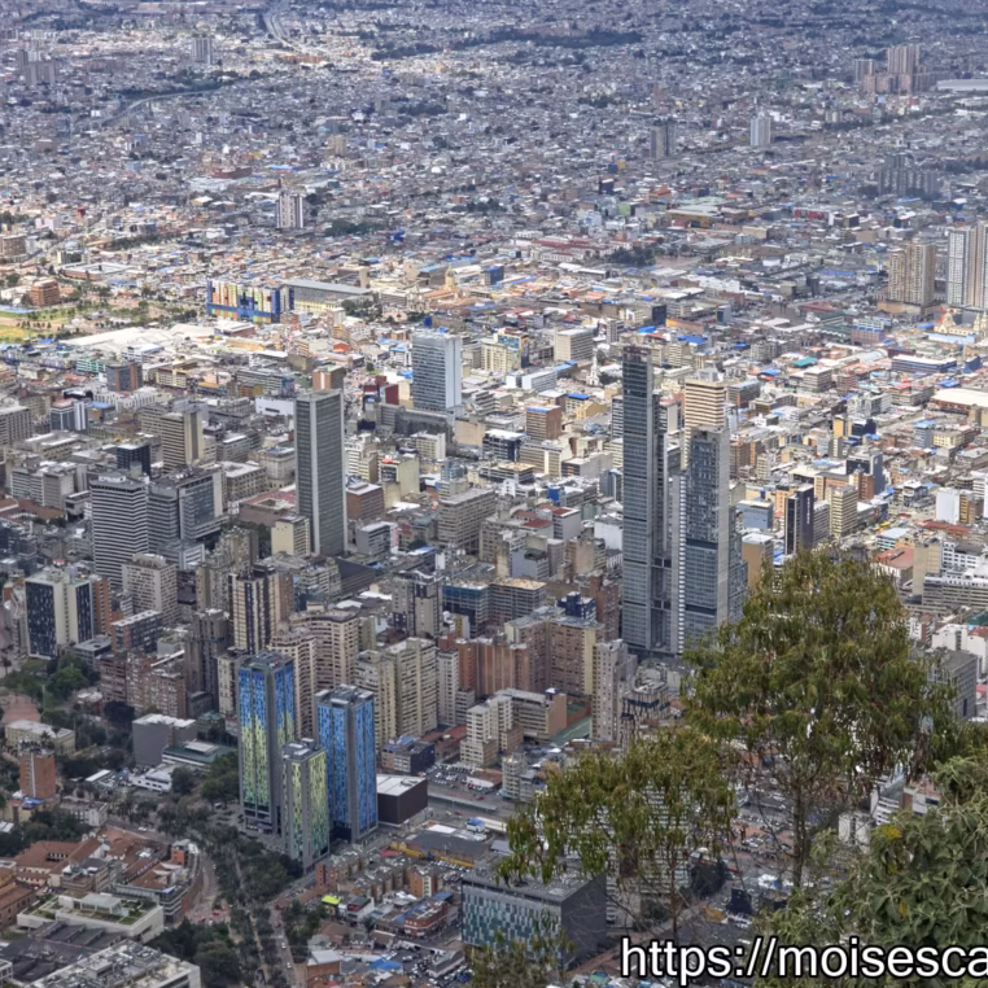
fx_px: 2648
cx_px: 559
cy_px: 497
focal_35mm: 82
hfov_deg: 21.1
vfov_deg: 21.1
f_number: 2.4
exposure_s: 1/1925
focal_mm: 7.9
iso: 50
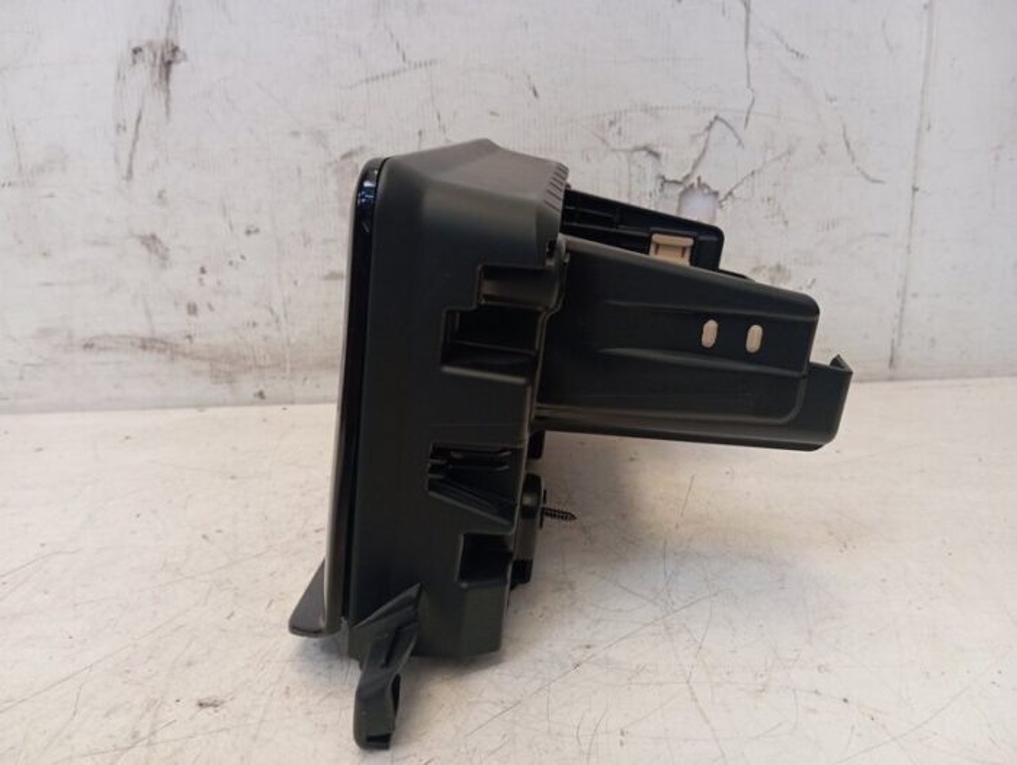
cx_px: 508
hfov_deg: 63.4
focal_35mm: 28
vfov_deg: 49.9
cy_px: 382
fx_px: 824
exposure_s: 1/33.3
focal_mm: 4.22
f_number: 1.8
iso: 453
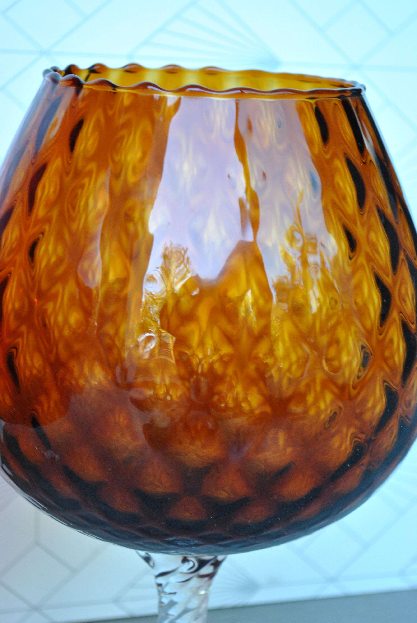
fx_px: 1429
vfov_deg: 24.6
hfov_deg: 16.6
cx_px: 208
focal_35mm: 82
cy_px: 312
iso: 450
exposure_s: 1/30
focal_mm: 55
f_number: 5.6
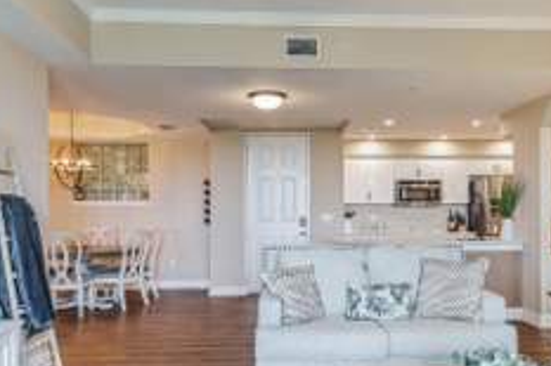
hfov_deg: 57.0
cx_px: 315
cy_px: 221
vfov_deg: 39.7
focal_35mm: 33
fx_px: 505
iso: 400
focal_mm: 16
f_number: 8
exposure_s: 1/13
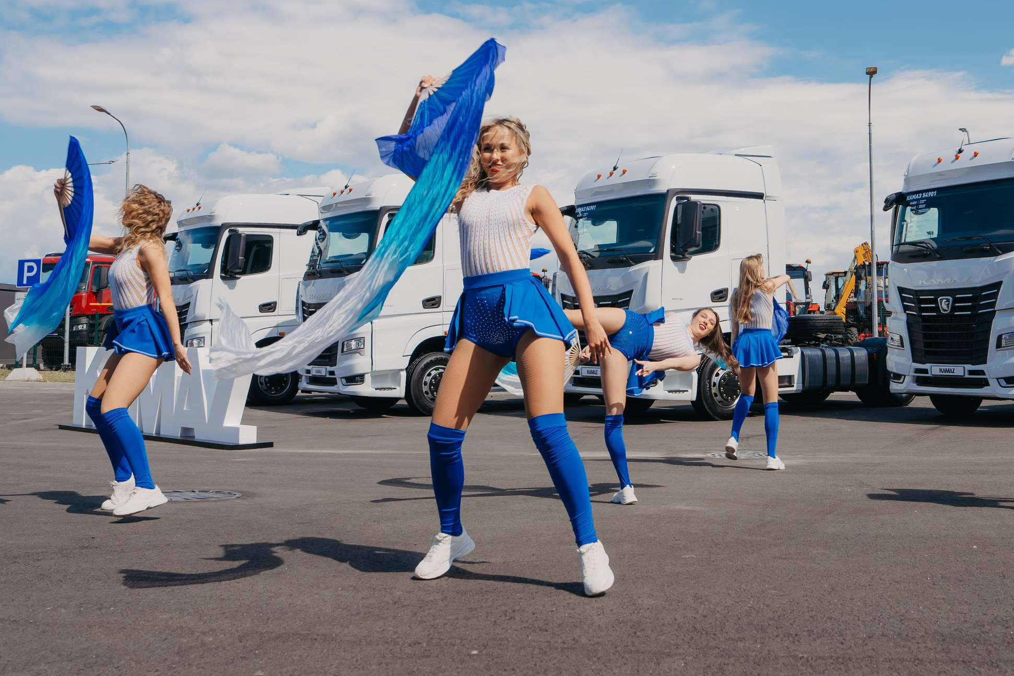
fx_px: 1042
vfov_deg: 35.7
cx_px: 653
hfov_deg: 51.2
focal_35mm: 37
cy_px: 243
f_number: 6.3
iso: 100
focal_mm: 28
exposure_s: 1/400
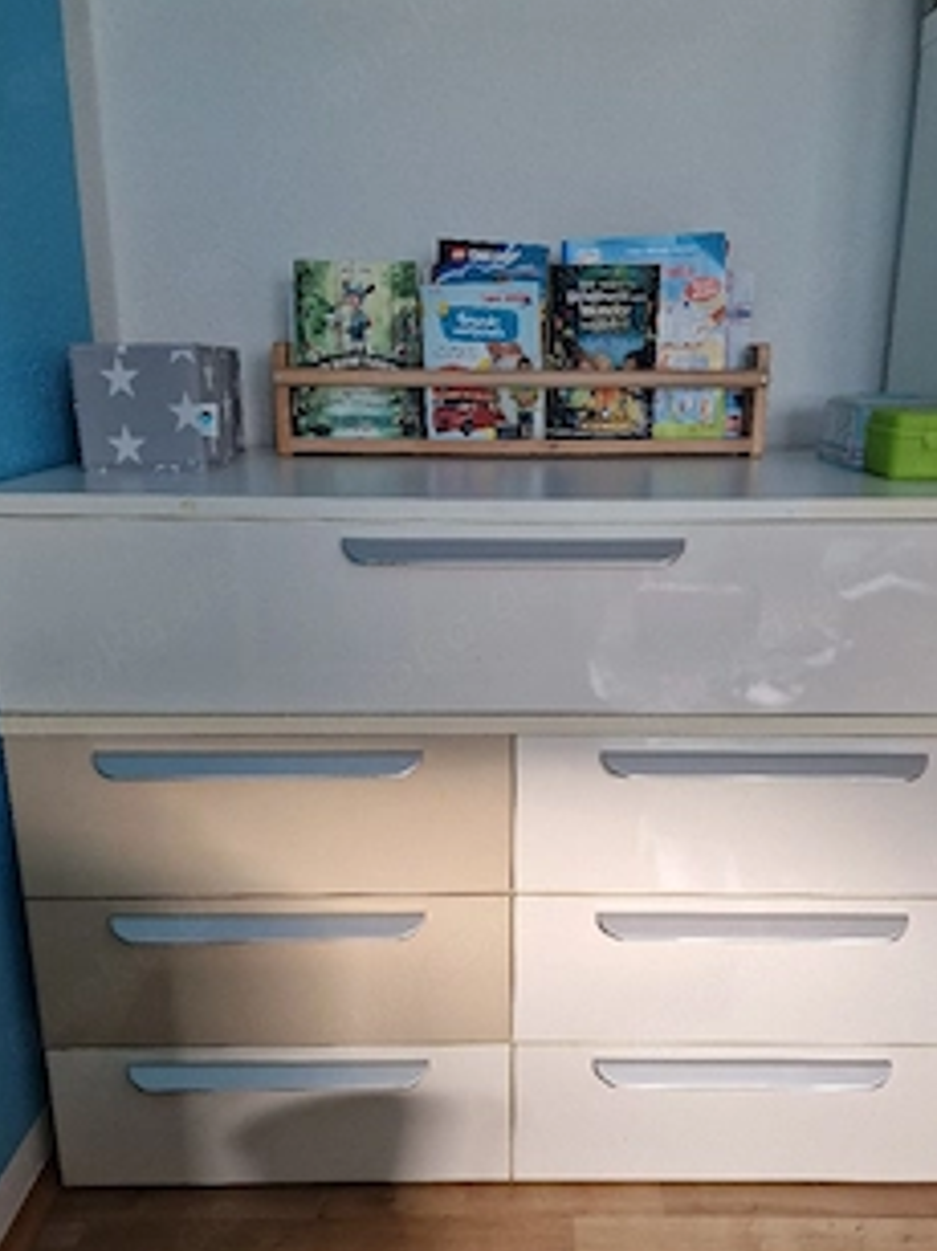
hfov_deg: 46.7
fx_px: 1083
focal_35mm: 30
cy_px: 693
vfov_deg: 59.8
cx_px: 521
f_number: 1.8
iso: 250
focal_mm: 6.4
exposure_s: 1/120
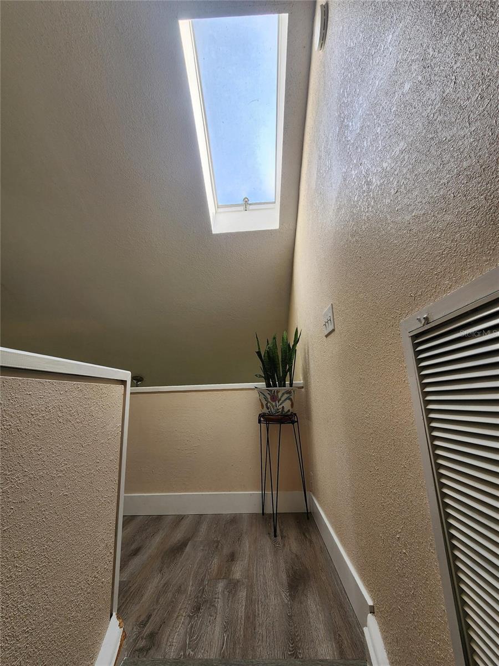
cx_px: 250
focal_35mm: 13
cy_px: 333
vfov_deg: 106.2
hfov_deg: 89.9
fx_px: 250
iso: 80
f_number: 2.2
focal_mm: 2.2
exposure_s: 1/120
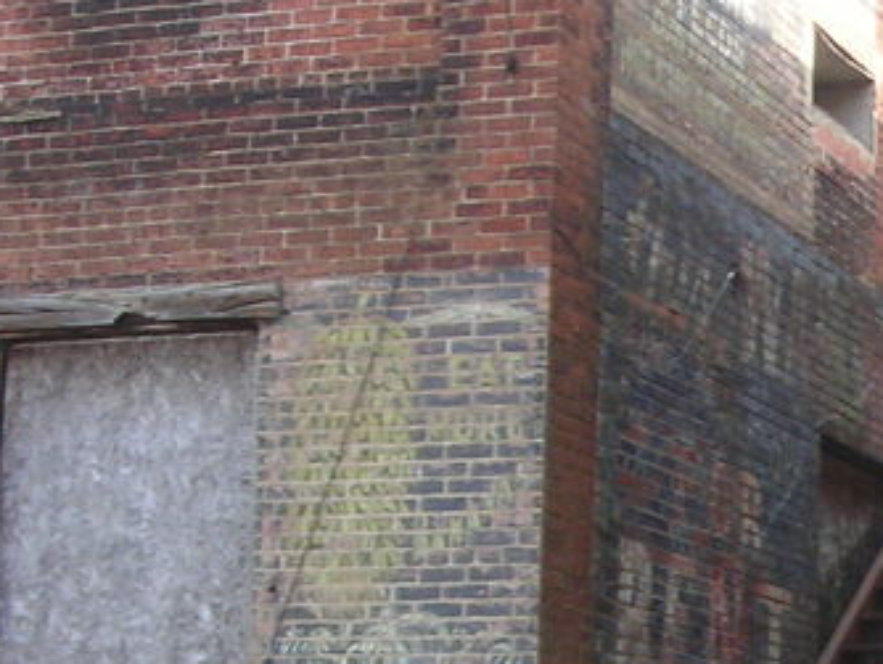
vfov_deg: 12.4
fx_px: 3012
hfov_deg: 15.8
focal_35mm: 118
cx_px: 1146
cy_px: 730
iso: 50
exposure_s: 1/74.5
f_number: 3.2
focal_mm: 6.3
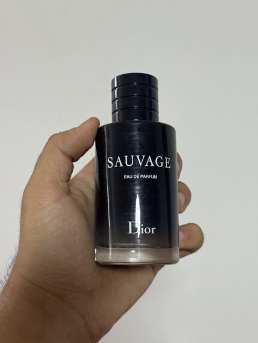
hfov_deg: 30.3
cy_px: 172
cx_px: 129
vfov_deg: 39.6
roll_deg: -1.6
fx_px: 477
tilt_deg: -24.0
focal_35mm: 48
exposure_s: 1/50
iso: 100
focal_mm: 6.76
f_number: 1.78
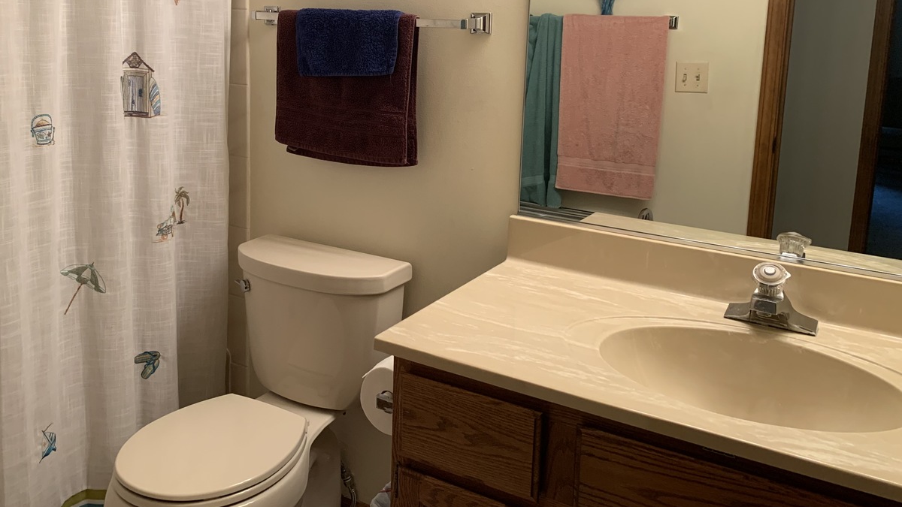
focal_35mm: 34
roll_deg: -1.2
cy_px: 140
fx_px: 813
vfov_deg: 34.1
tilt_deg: -8.5
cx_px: 385
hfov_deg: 57.8
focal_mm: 4.25
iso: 160
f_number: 1.8
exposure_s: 1/60
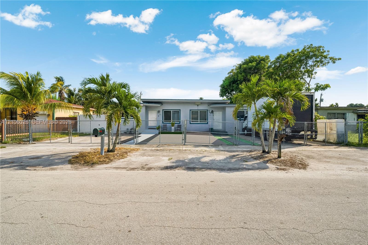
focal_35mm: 15
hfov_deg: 100.4
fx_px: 153
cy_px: 122
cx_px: 184
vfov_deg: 77.3
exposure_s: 1/200
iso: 100
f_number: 11
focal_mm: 15
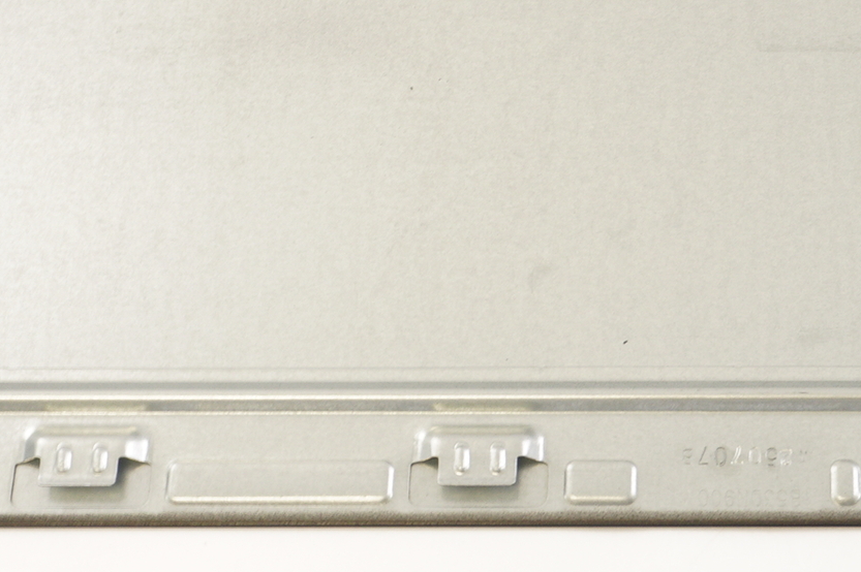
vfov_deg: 12.4
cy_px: -66
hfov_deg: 18.7
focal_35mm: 108
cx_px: 725
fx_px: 2581
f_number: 5.6
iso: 400
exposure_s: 1/13
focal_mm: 24
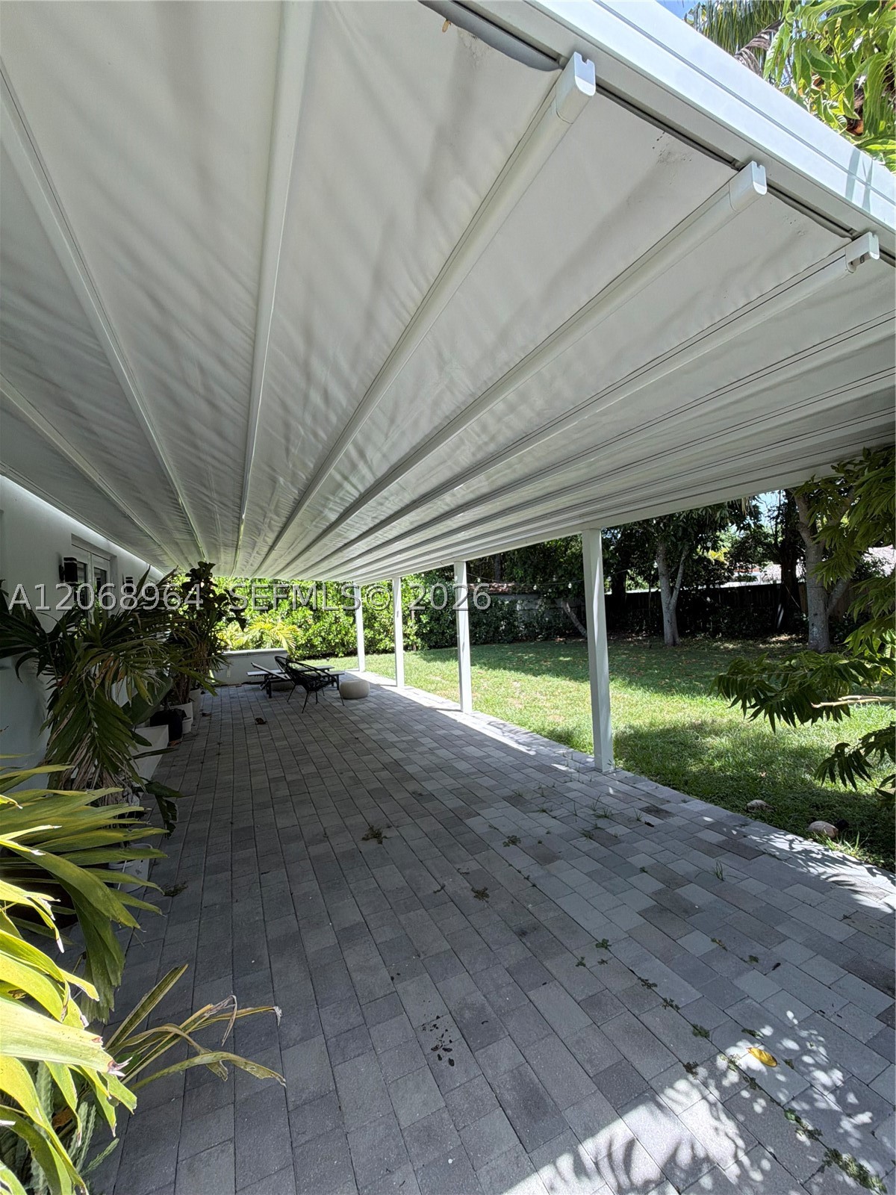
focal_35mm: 14
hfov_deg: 85.7
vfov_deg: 102.1
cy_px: 598
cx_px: 448
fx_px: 483
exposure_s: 1/344
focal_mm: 2.22
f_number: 2.2
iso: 50
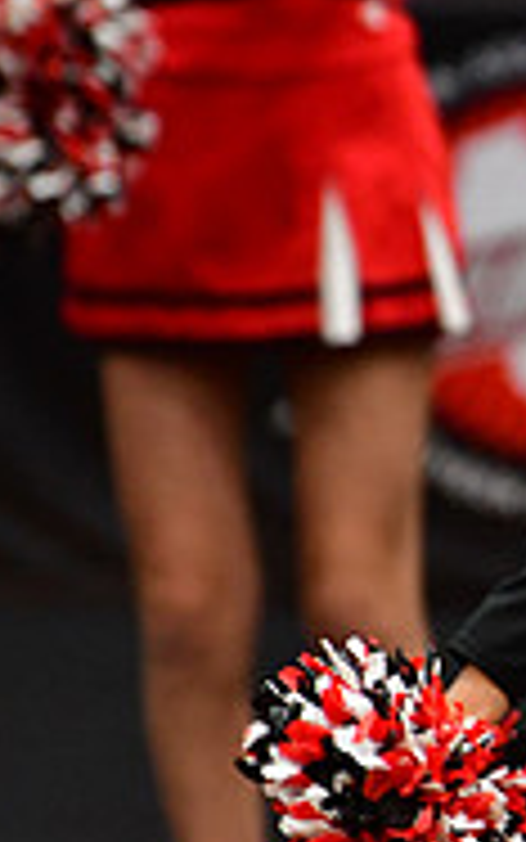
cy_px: 196
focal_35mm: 947
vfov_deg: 2.2
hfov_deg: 1.4
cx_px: 1245
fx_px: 21704
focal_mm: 200
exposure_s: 1/500
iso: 4000
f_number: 3.5
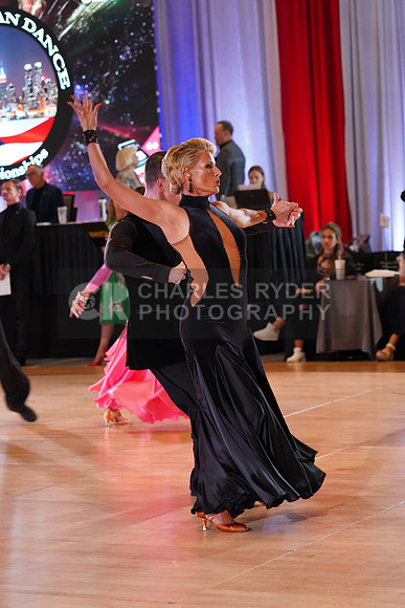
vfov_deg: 19.5
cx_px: 202
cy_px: 304
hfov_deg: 13.0
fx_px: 1771
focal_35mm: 105
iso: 1600
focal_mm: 105
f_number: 4.5
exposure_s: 1/160
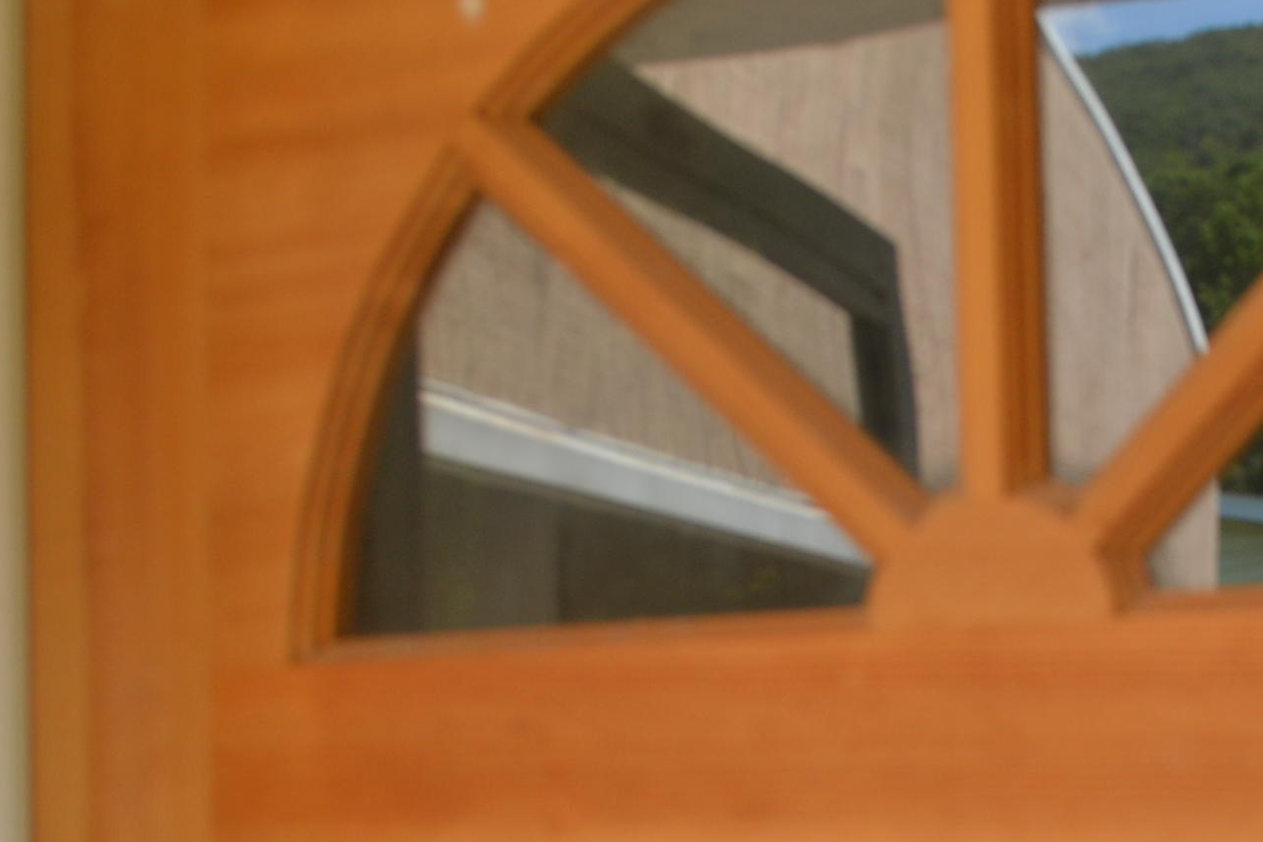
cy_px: 654
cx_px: 1107
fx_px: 2281
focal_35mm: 65
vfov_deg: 20.7
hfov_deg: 29.8
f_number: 5.6
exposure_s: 1/125
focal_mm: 24
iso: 320
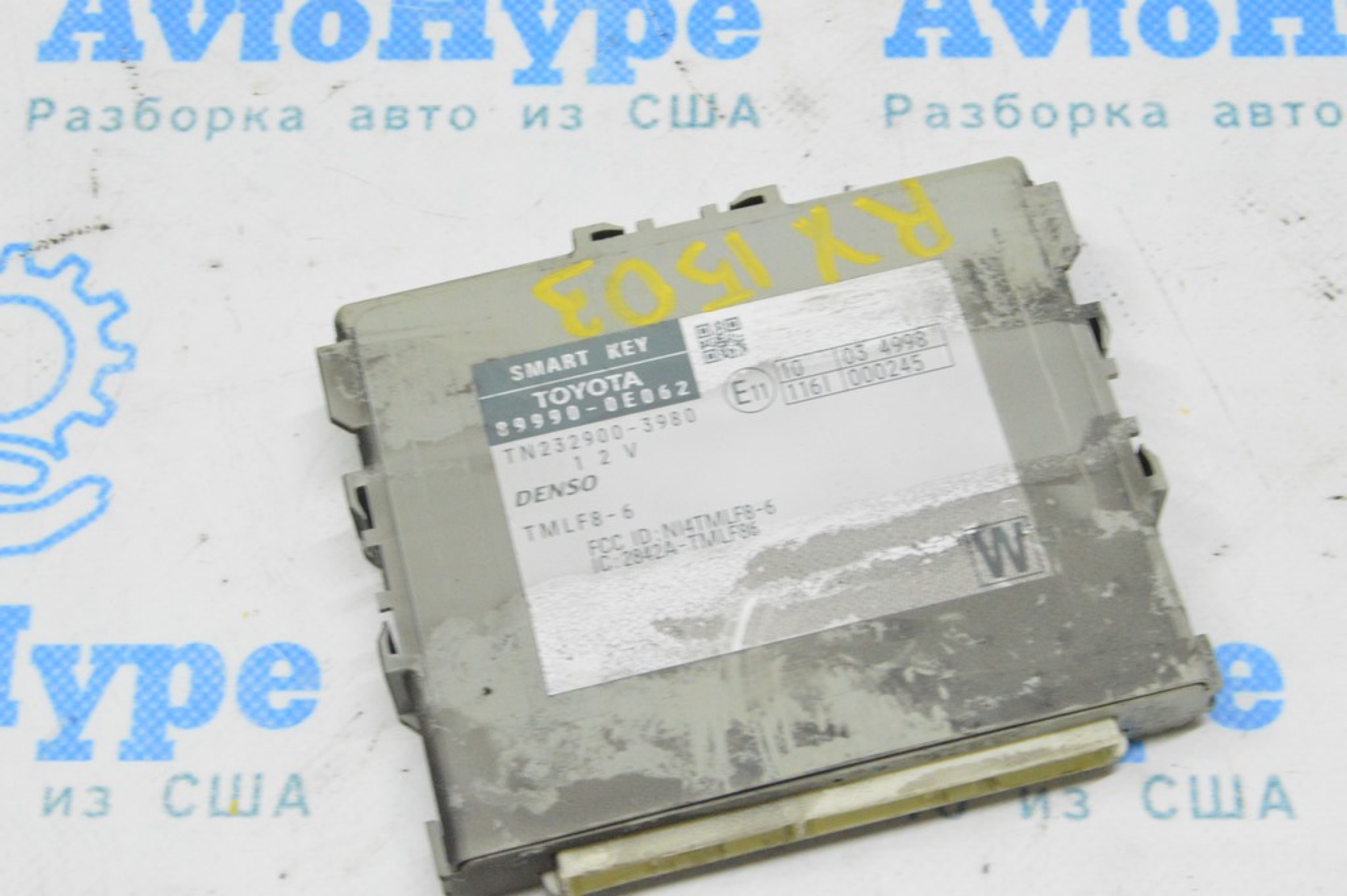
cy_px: 448
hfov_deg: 29.3
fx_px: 2580
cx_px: 674
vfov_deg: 19.7
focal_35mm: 69
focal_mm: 46
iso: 6400
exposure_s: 1/15
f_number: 20
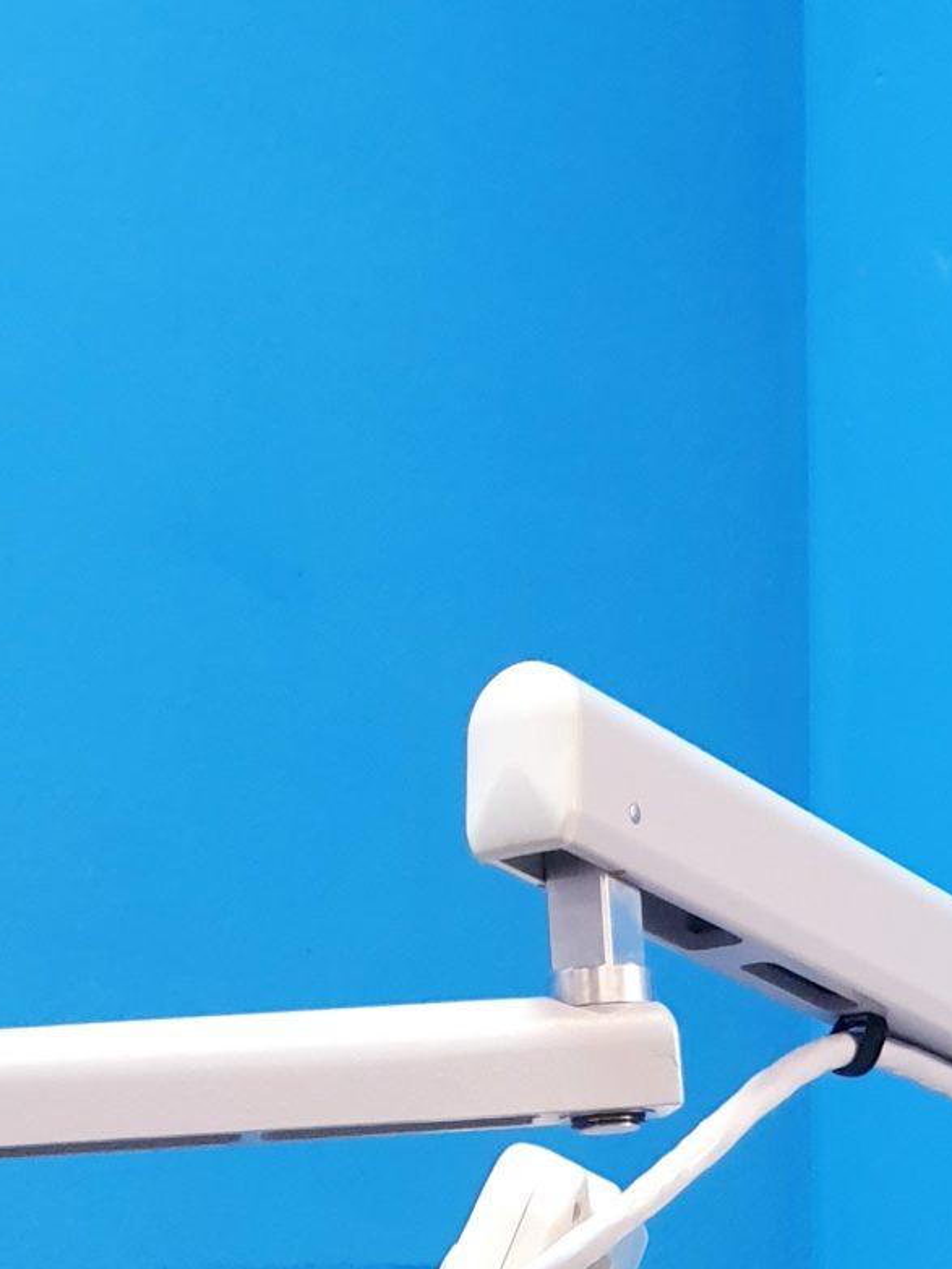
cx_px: 545
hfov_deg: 17.4
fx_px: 3118
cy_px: 1971
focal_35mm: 85
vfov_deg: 19.6
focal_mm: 4.3
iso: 250
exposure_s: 1/50
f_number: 1.5
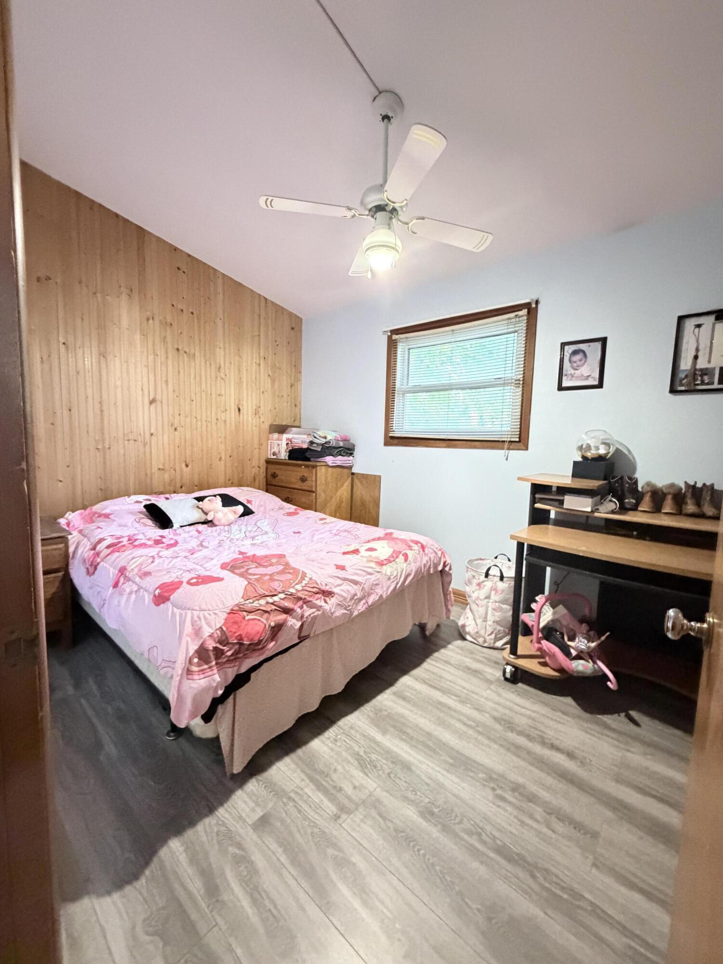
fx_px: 390
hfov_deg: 85.7
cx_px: 362
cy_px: 482
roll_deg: -2.3
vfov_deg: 102.1
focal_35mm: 14
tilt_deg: -5.7
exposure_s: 1/40
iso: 1000
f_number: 2.2
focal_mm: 2.22
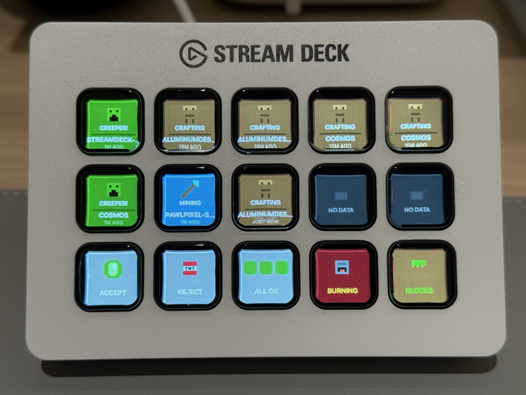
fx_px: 729
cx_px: 263
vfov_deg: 30.3
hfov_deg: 39.7
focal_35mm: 48
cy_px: 198
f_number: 1.78
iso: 80
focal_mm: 6.76
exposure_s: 1/88
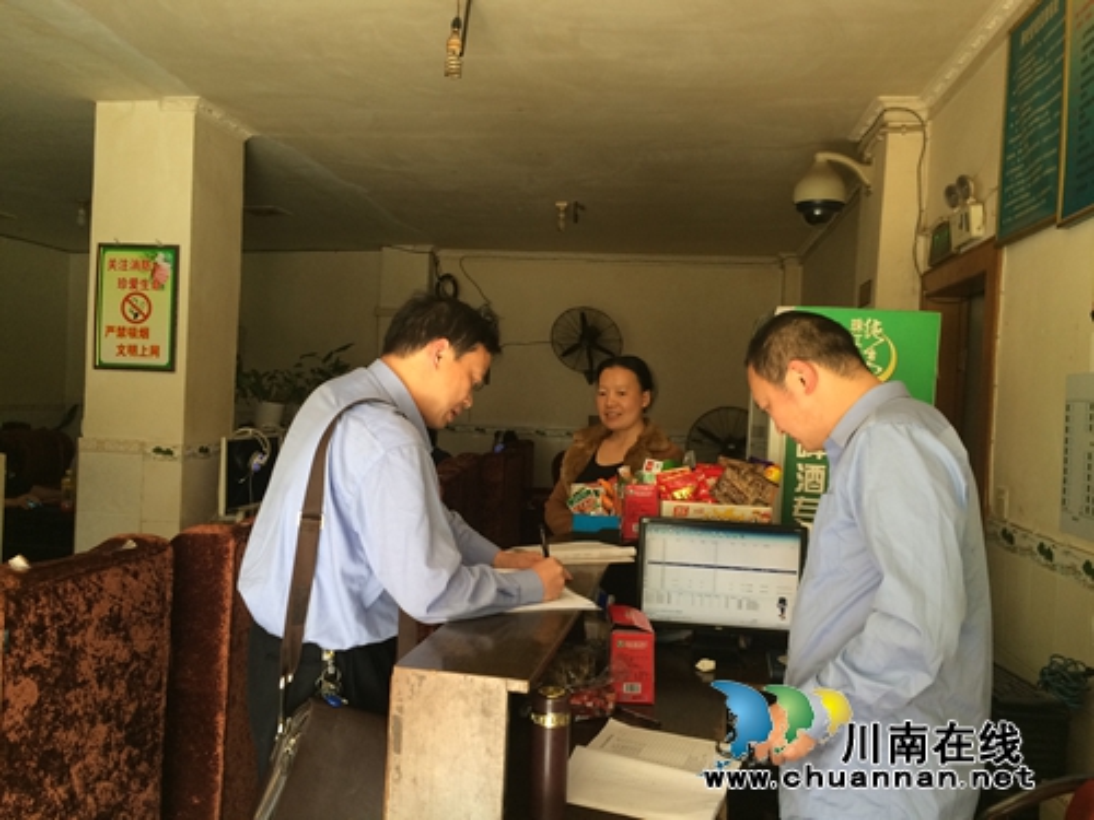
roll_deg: -1.8
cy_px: 410
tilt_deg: +0.2
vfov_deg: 48.2
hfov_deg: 61.7
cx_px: 547
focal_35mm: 29
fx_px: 917
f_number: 2.2
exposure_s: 1/33
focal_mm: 4.15
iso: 64
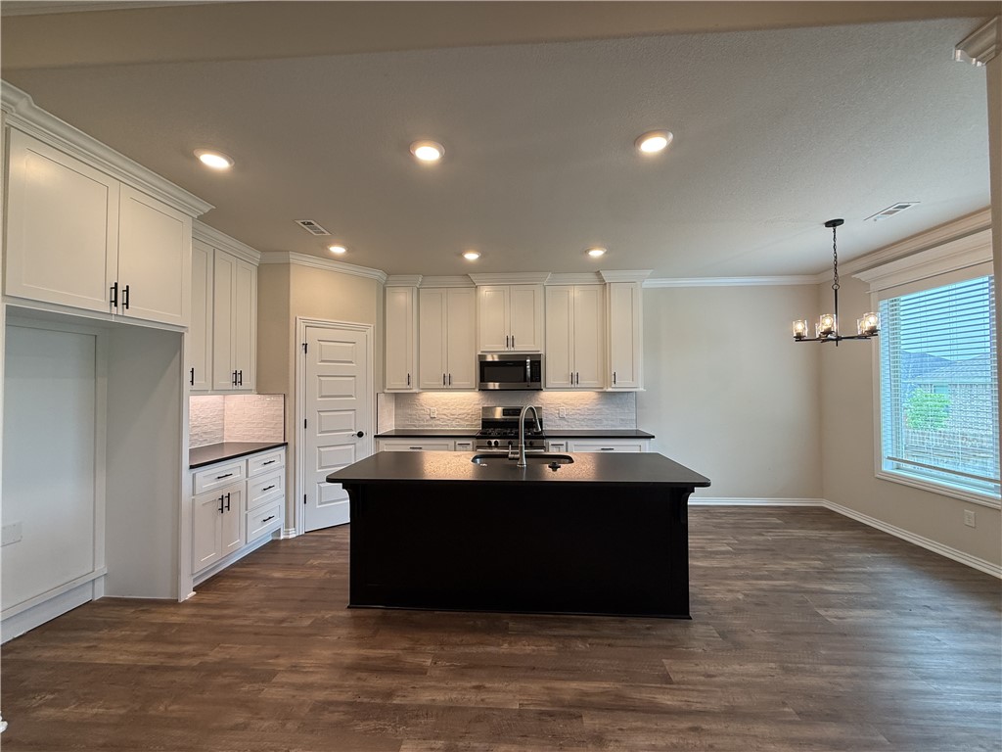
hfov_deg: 102.1
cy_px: 376
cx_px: 501
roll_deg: +0.5
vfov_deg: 85.7
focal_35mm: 14
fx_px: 405
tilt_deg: +1.5
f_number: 2.2
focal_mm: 2.22
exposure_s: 1/40
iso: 80
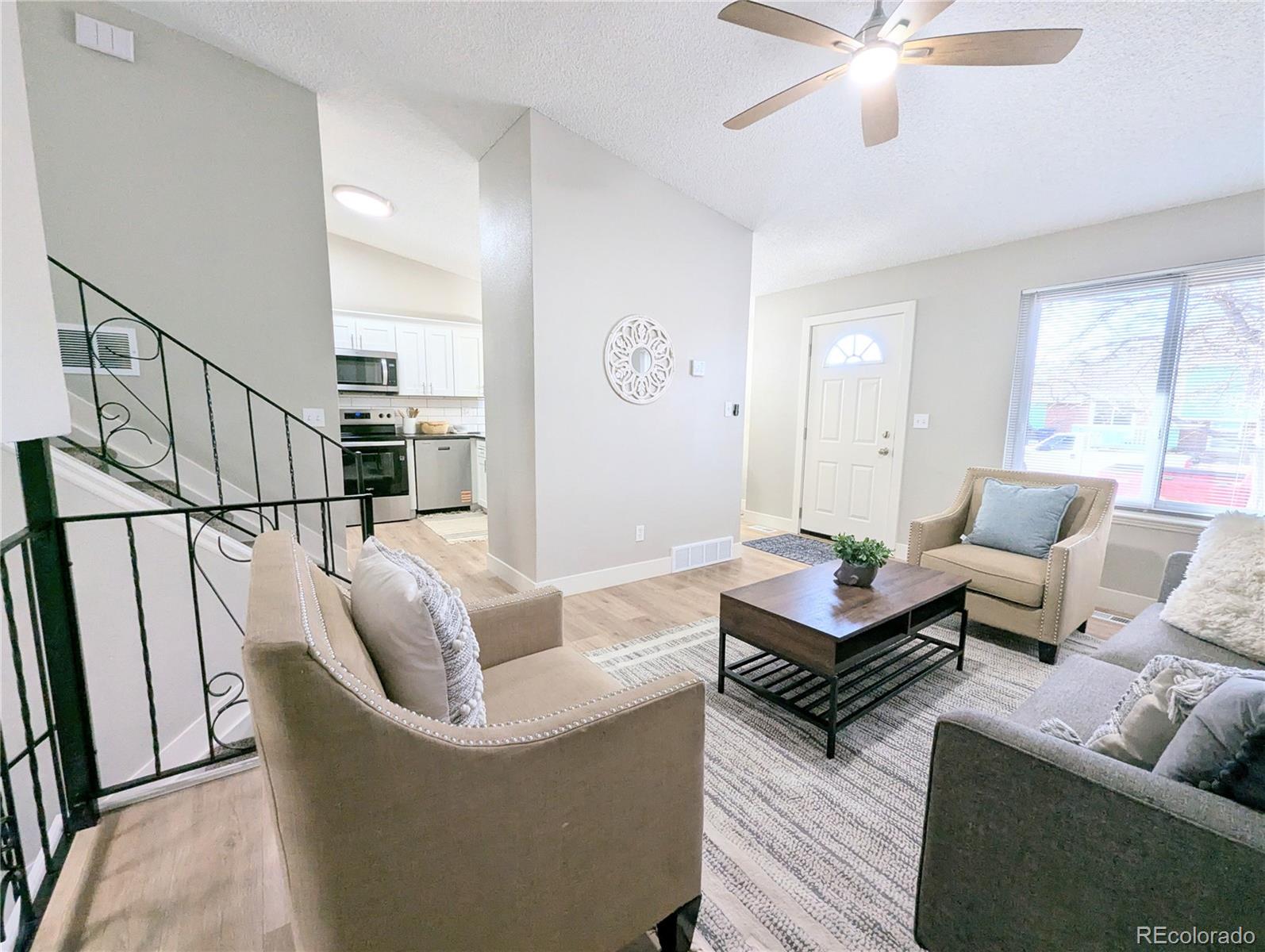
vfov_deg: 90.1
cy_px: 476
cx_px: 632
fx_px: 476
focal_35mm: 13
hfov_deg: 106.1
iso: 104
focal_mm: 1.95
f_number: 2.2
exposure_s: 1/120
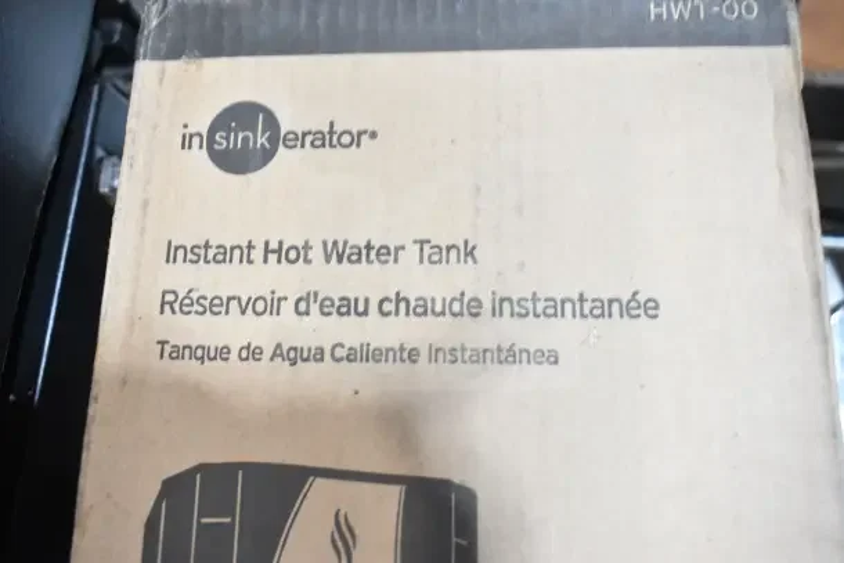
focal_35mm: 33
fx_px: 774
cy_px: 282
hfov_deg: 57.2
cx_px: 422
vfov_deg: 40.0
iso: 1600
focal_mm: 22
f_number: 5
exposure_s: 1/100
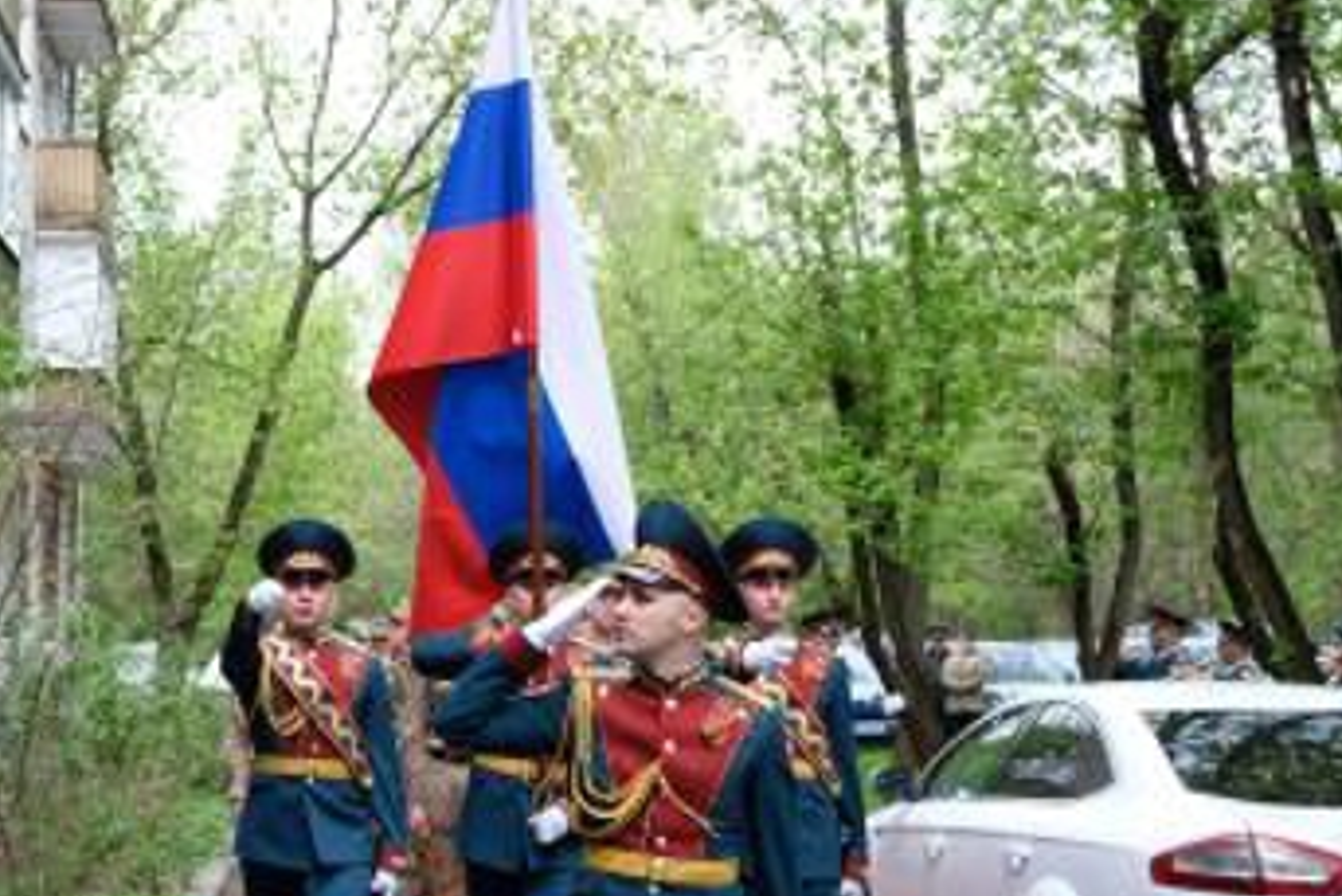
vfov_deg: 22.7
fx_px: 2200
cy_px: 700
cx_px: 117
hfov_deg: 32.2
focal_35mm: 59
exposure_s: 1/250
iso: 400
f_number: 4.5
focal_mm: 18
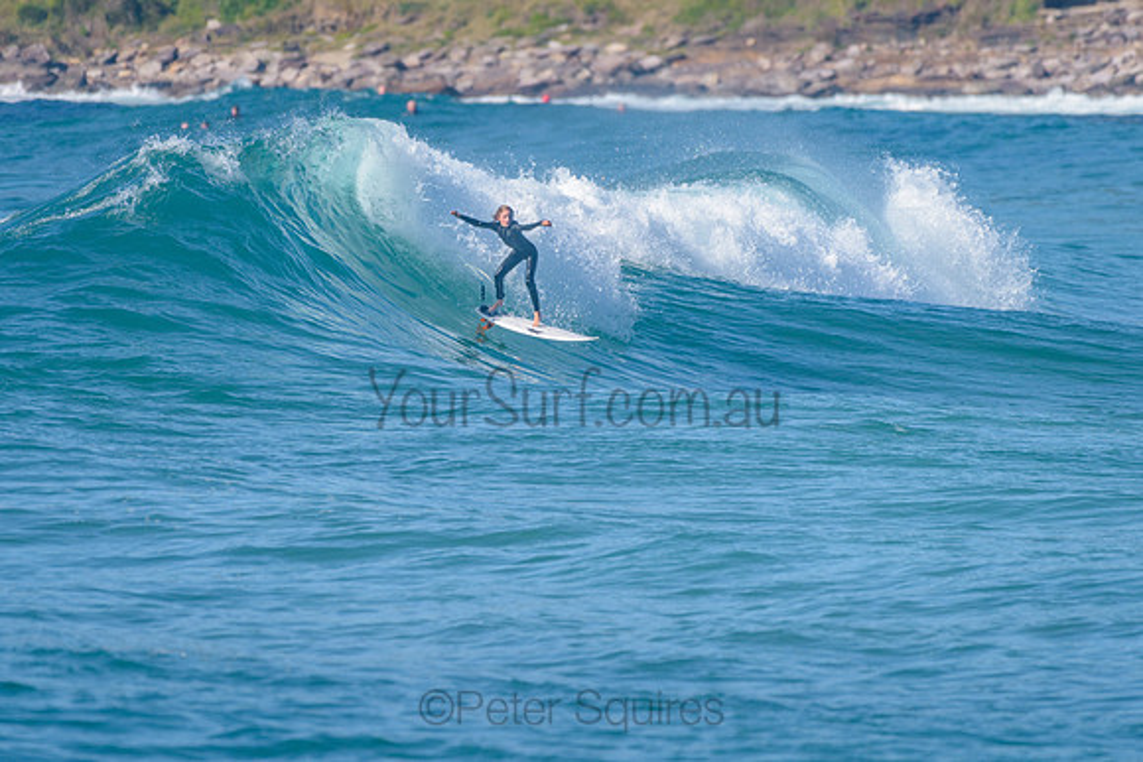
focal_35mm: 613
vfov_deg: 2.2
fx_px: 19460
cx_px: 505
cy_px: 319
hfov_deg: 3.4
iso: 250
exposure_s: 1/2000
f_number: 5.6
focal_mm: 500
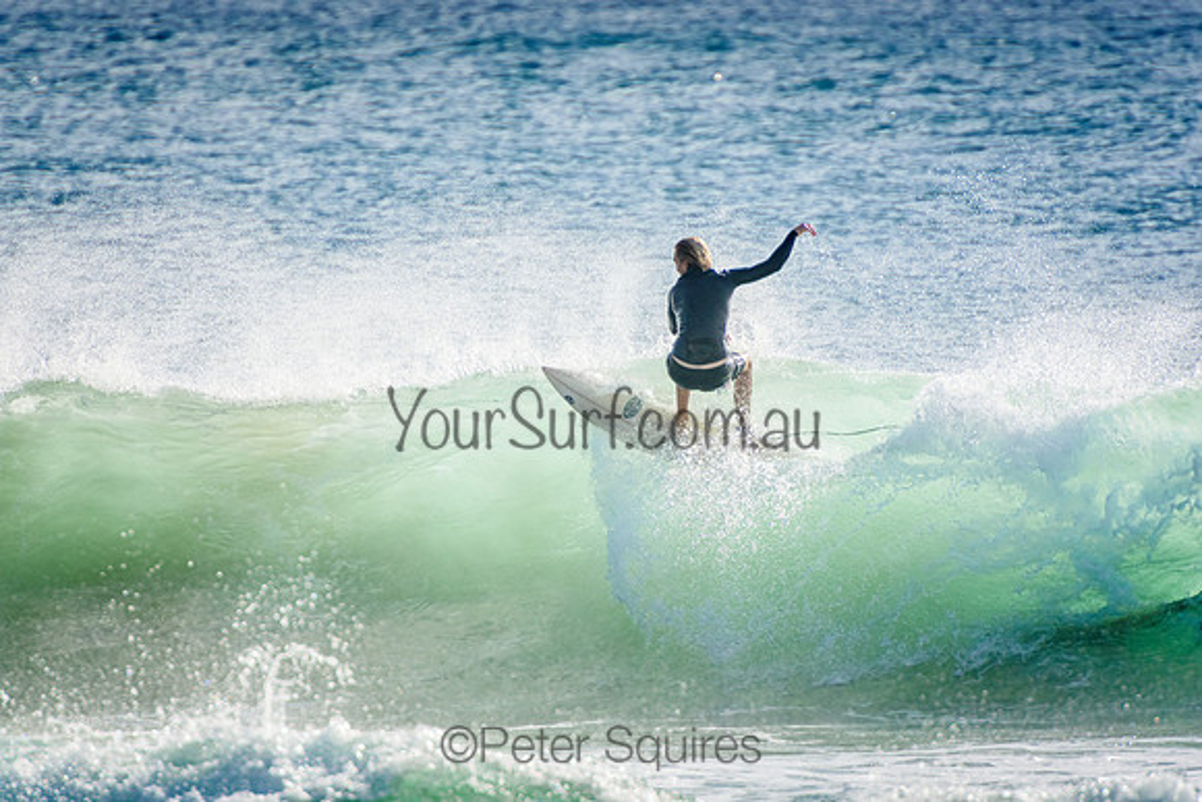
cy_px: 401
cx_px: 601
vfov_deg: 2.3
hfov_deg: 3.4
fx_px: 20037
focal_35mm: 600
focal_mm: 400
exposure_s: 1/2000
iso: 320
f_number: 5.6
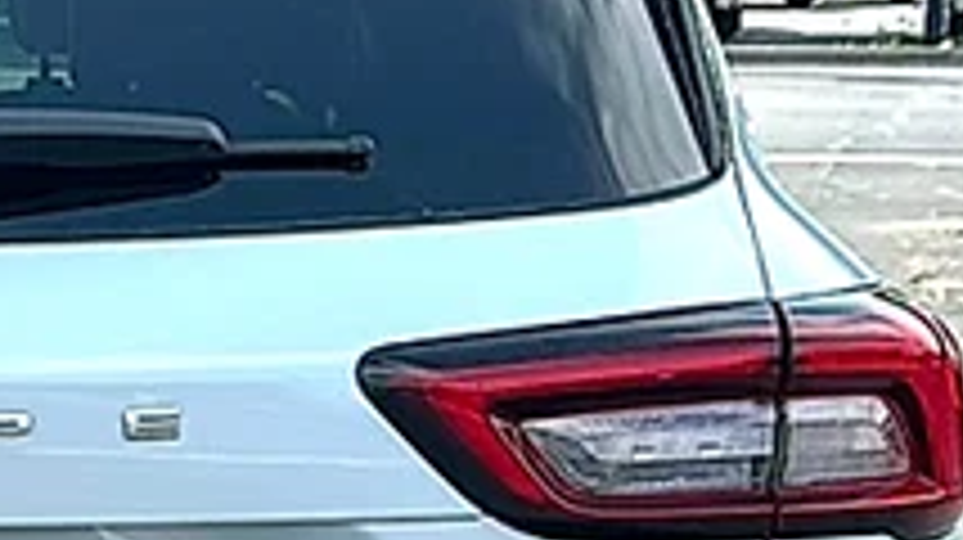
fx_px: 3547
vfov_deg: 8.6
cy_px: 650
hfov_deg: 15.0
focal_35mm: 139
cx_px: -162
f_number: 1.78
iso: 80
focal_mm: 6.86
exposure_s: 1/2747
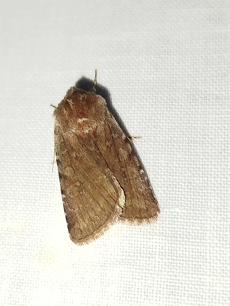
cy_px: 153
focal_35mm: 76
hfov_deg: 19.4
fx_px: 673
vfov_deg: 25.7
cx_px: 115
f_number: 1.7
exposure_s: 1/50
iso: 125
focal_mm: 5.31
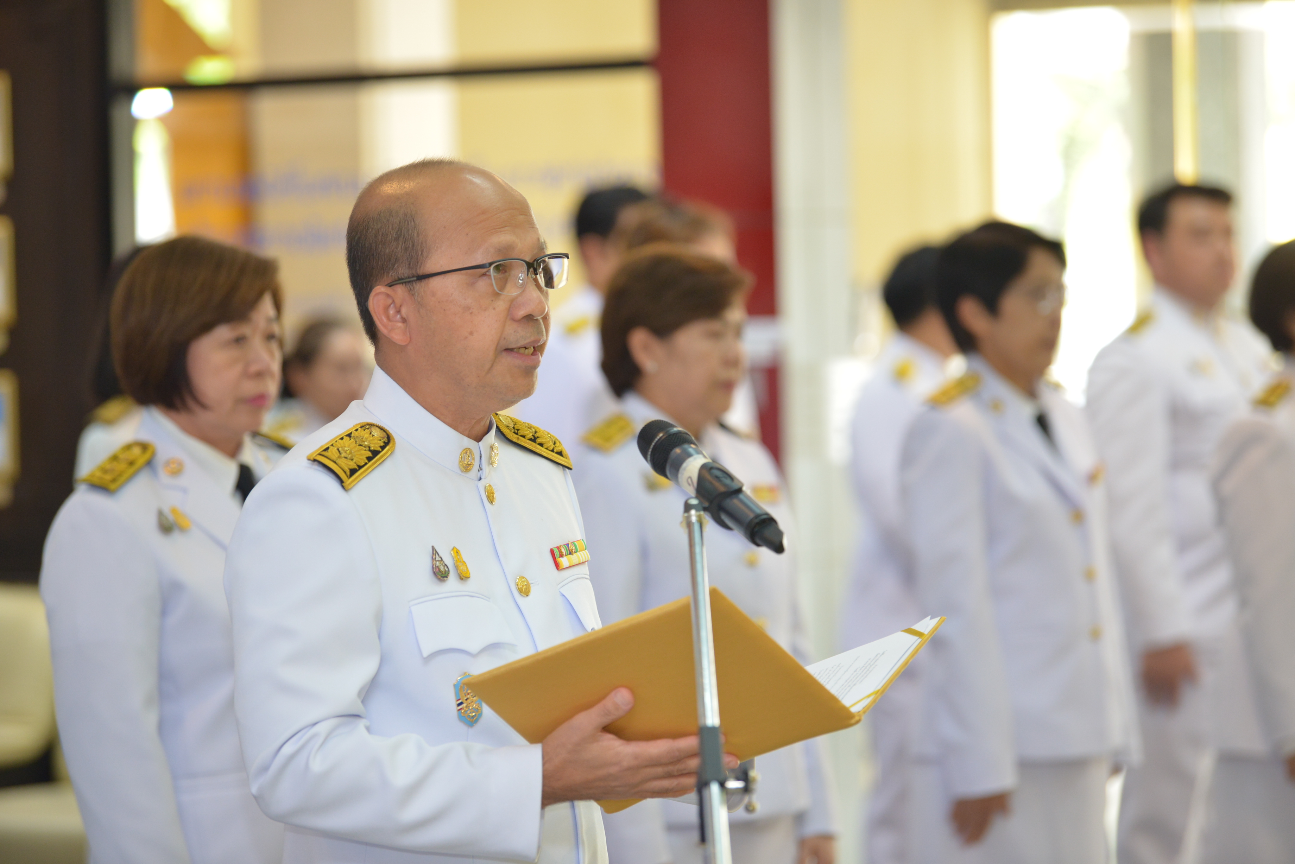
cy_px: 432
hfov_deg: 15.2
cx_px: 648
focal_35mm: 135
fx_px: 4857
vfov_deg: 10.2
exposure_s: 1/180
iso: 1600
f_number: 2.8
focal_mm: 135
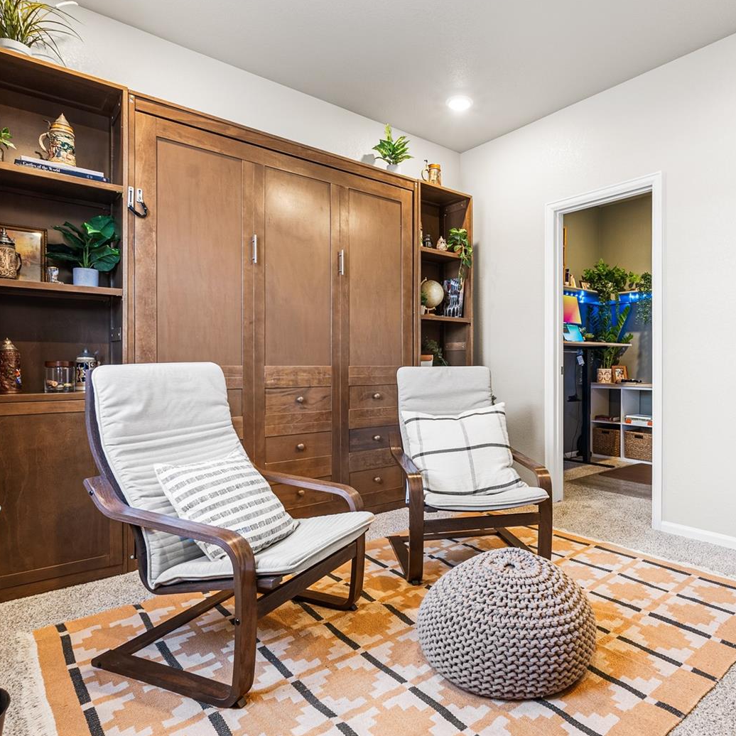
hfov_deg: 69.8
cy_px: 358
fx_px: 521
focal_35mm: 22
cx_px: 440
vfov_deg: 70.5
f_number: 8
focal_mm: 16.5
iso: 200
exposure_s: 1/1.67
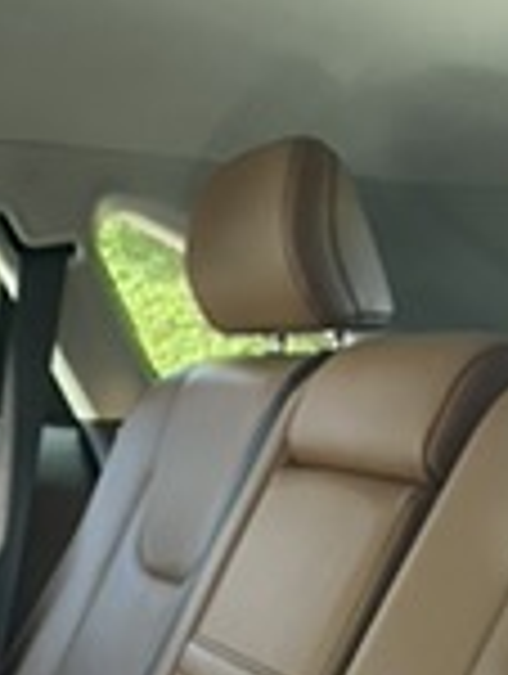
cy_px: 968
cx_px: 85
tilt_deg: -17.2
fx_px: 1619
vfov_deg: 20.6
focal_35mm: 83
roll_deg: -2.2
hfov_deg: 17.6
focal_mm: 4.25
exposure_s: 1/74
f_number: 1.8
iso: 125
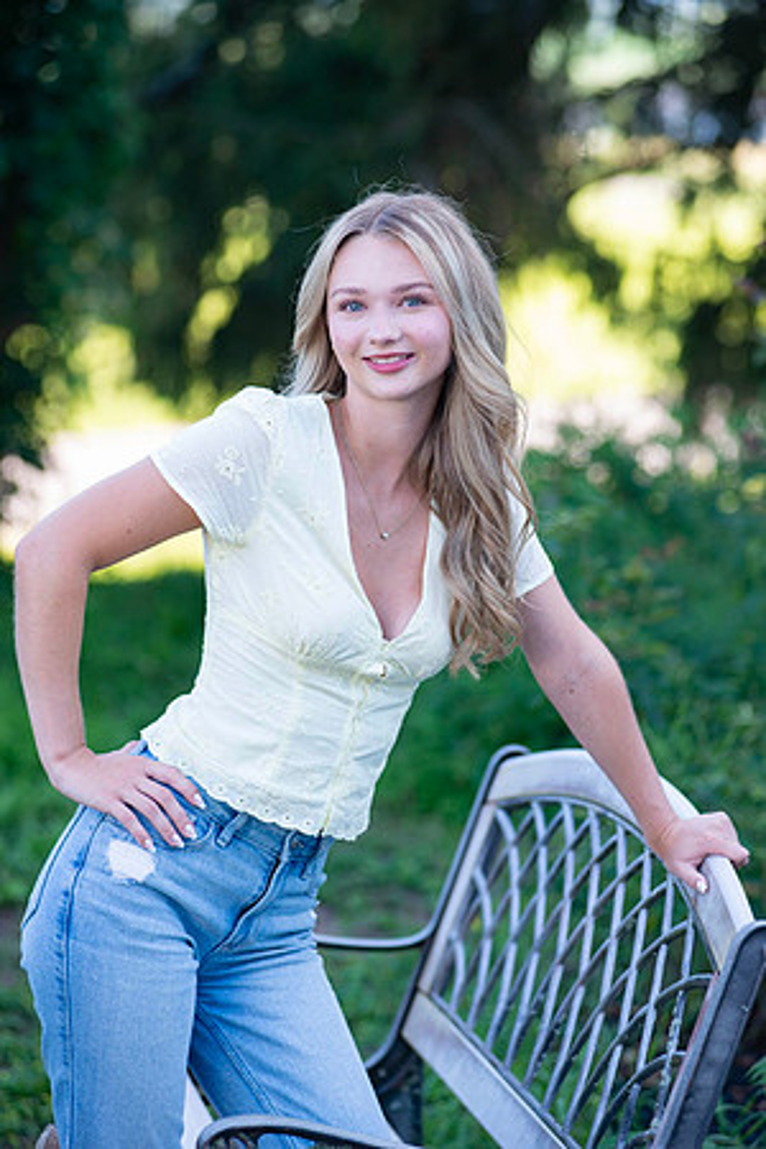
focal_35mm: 125
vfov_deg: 16.4
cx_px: 383
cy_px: 574
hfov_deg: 11.0
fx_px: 3989
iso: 160
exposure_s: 1/125
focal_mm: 125
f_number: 4
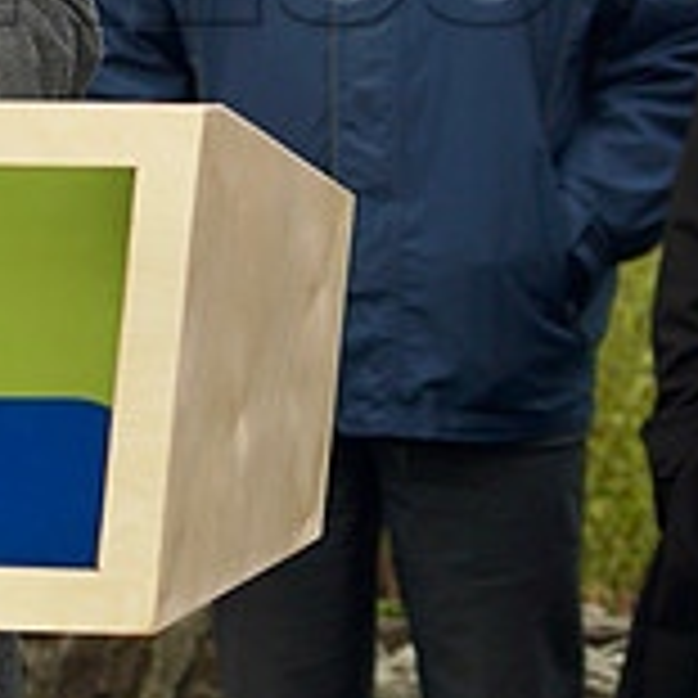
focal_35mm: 328
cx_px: -500
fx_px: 7483
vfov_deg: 5.3
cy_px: -95
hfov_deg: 5.3
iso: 100
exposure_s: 1/320
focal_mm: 103
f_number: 4.5
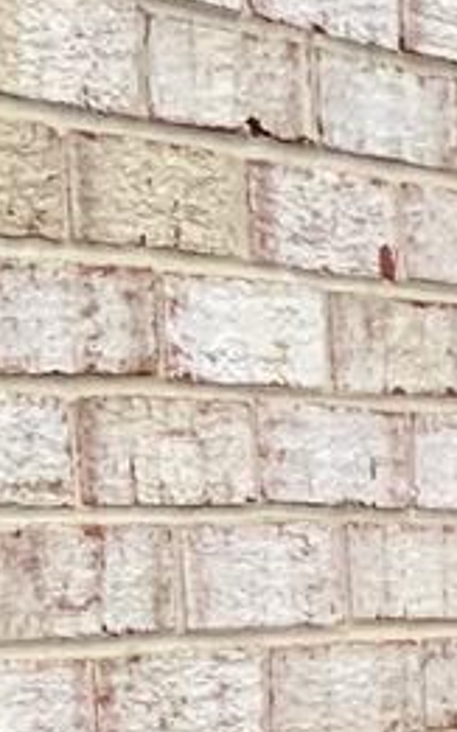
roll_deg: -1.1
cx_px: 2035
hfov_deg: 4.8
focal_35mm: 241
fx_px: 4805
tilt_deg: -8.4
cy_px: 1287
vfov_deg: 8.4
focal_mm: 3
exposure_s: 1/122
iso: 50
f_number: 1.8
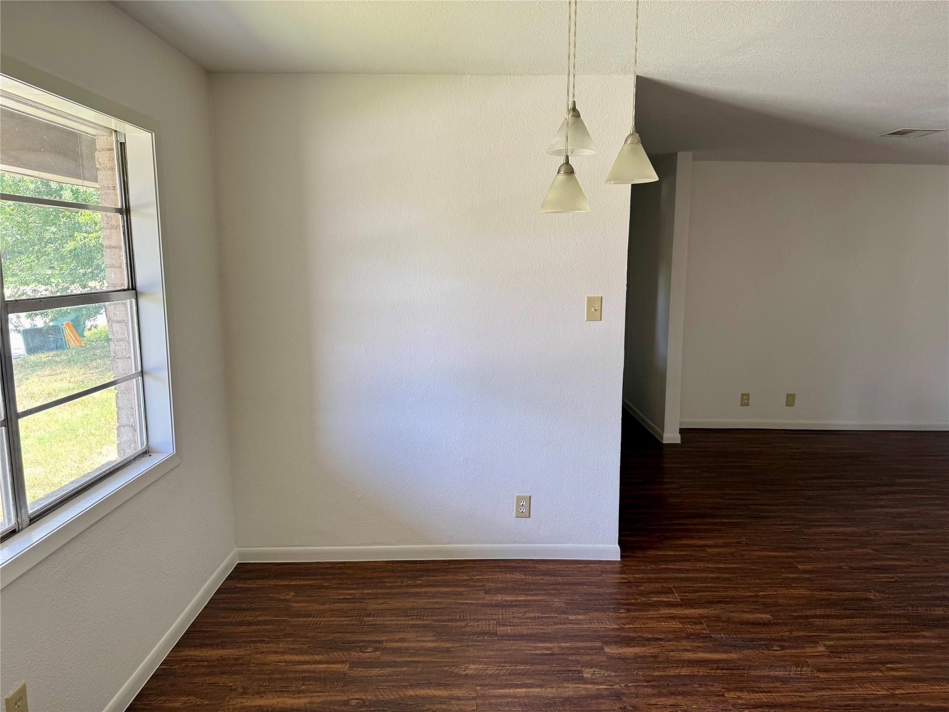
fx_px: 658
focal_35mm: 24
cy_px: 356
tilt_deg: -8.3
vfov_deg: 56.8
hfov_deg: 71.6
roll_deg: -0.5
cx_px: 474
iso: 64
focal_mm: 6.76
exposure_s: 1/121
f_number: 1.78
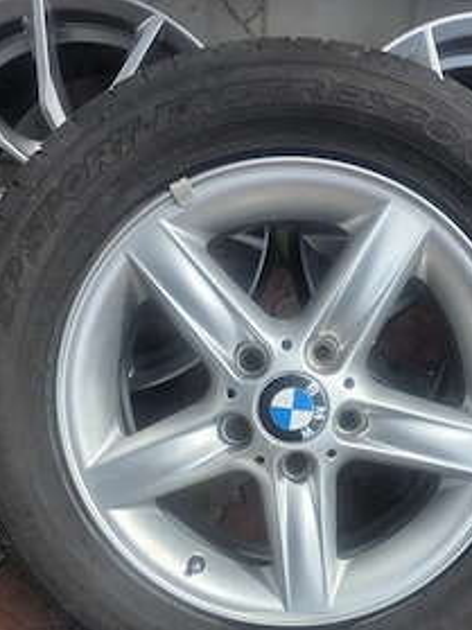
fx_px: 600
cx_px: 296
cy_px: 449
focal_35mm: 33
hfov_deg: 42.6
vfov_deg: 53.6
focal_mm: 6.3
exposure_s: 1/2500
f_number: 1.7
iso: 80
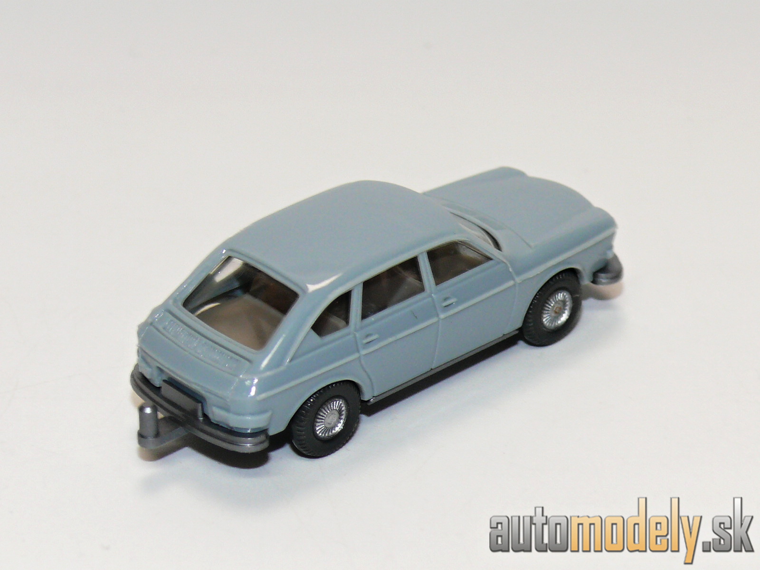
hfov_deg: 14.6
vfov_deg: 11.0
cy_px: 285
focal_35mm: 135
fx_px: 2964
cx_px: 380
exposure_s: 1/30
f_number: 4
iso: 100
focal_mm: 16.1
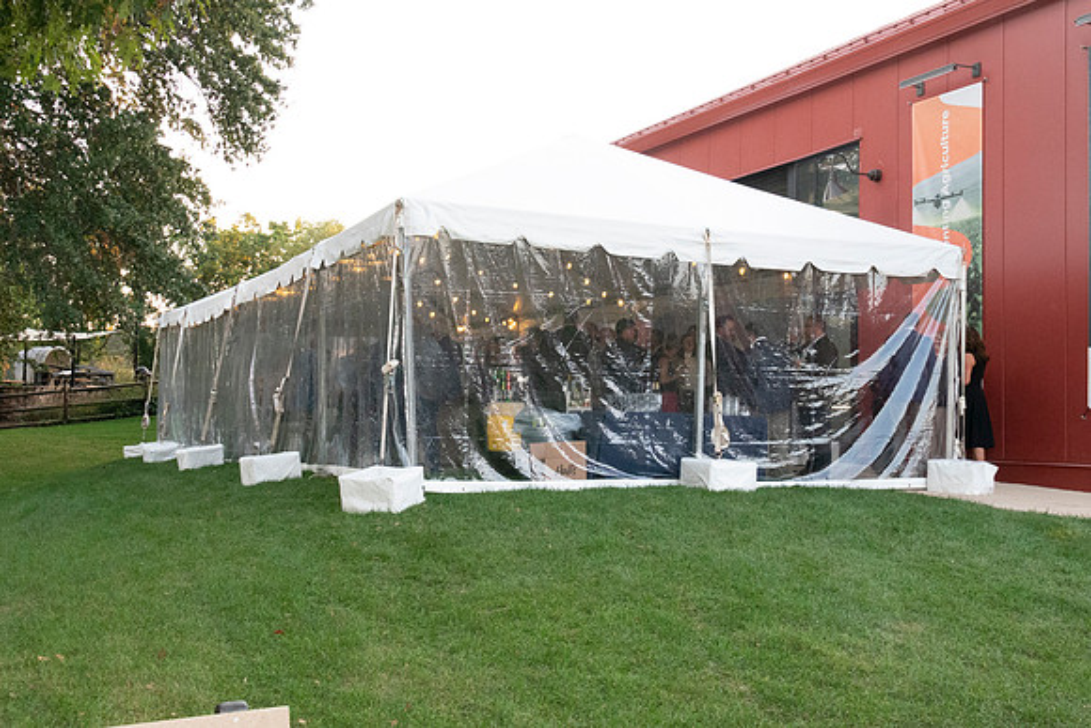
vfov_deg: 31.9
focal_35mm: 42
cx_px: 546
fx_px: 1273
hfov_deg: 46.4
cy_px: 364
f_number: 13
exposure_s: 1/80
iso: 3200
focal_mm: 28
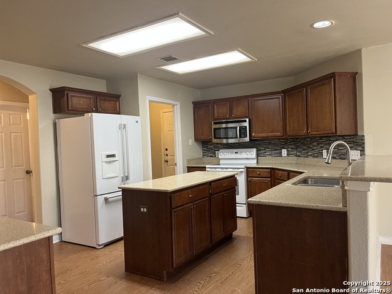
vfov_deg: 53.1
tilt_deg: -0.7
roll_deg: +3.0
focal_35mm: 26
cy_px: 147
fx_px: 294
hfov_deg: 67.3
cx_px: 196
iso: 160
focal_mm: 5.1
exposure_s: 1/60
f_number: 1.6
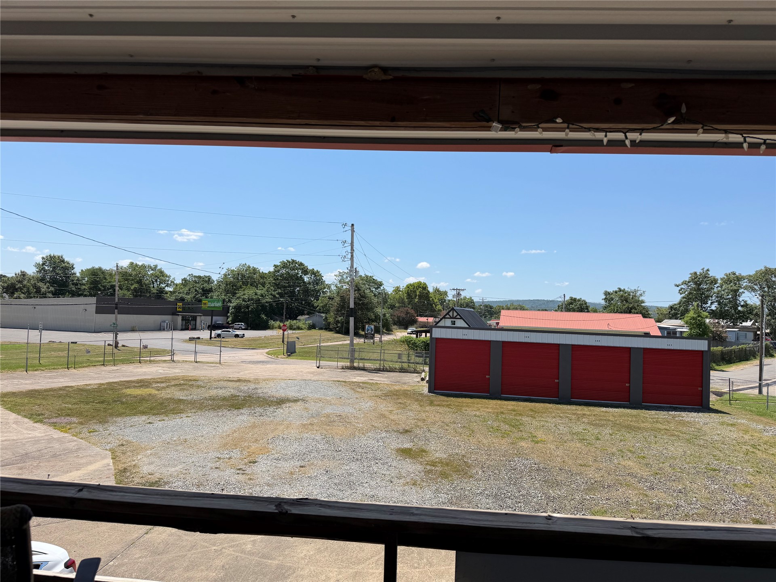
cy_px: 291
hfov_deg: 71.6
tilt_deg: +3.1
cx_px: 388
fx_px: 538
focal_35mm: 24
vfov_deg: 56.8
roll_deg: -2.5
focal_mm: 6.76
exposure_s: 1/6173
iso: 80
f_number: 1.78
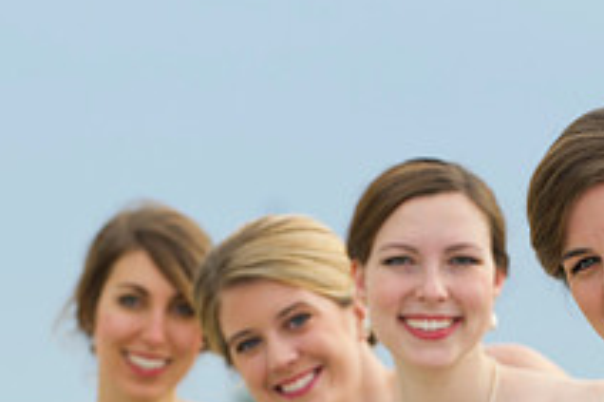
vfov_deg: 3.7
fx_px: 6186
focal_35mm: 369
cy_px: 436
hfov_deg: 5.6
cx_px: 479
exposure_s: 1/200
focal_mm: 135
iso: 200
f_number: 4.5
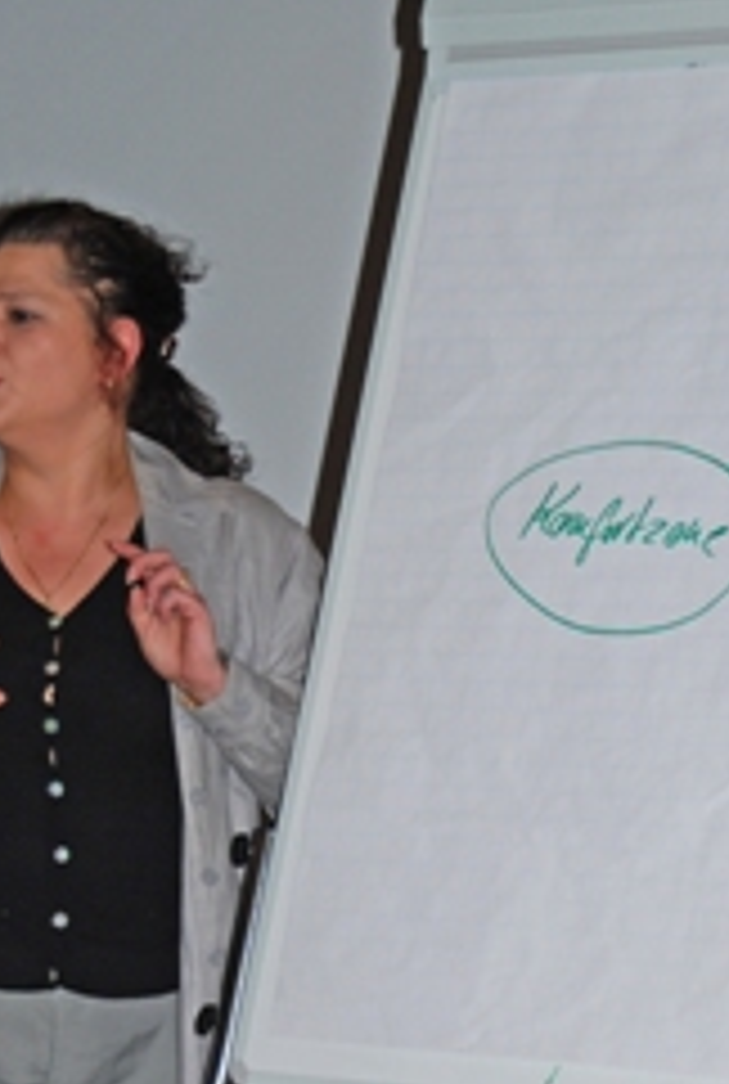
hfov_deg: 8.1
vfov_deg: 11.9
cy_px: 985
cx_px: 439
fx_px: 5165
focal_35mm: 171
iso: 200
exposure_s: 1/60
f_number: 4.8
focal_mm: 55
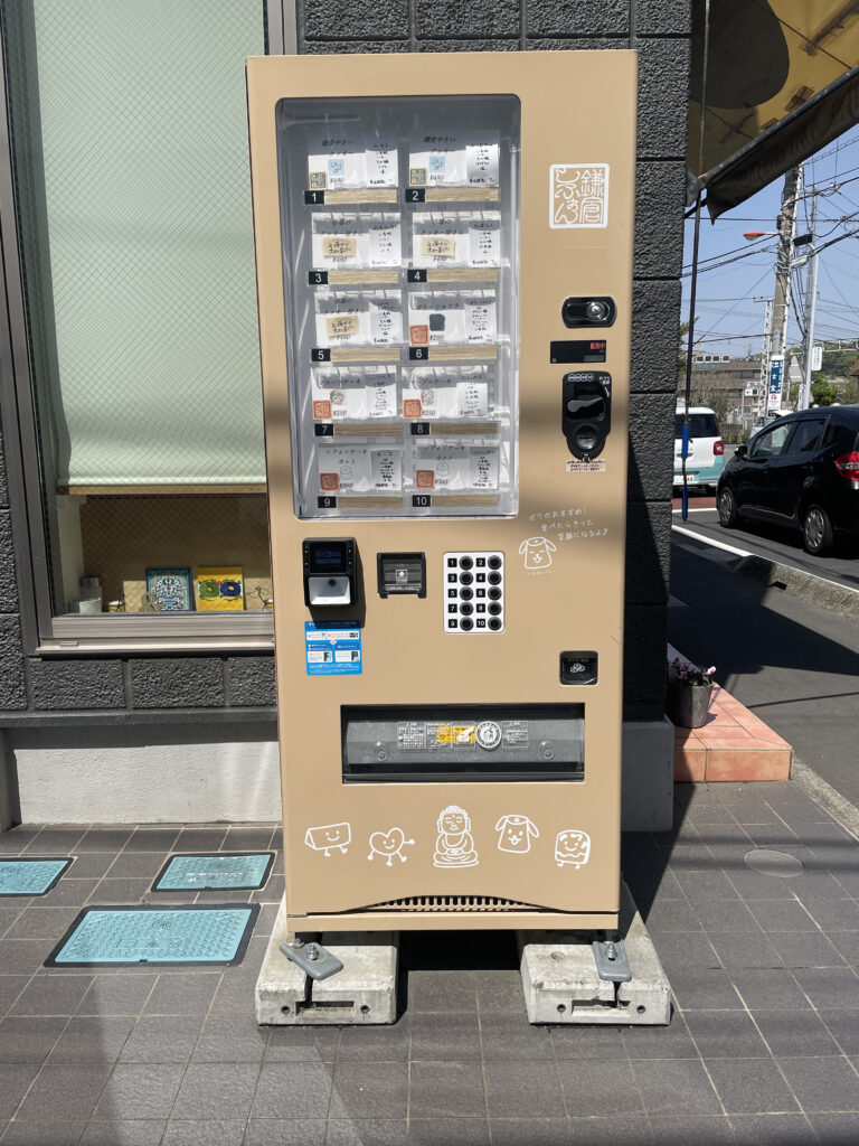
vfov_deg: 67.3
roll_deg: +1.2
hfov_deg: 53.1
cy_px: 573
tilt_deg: -8.9
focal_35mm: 26
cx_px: 430
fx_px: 860
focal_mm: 4.2
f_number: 1.6
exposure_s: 1/4464
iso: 32
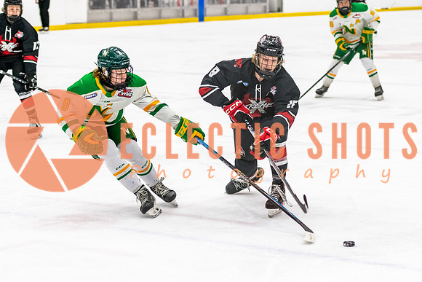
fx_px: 1340
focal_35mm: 114
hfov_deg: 17.8
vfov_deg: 12.0
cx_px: 321
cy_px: 119
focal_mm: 75
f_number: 2.8
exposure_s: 1/640
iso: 3200
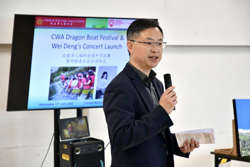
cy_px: 84
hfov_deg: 17.1
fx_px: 833
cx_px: 125
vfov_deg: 11.4
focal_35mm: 120
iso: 6400
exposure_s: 1/500
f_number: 5
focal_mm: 80
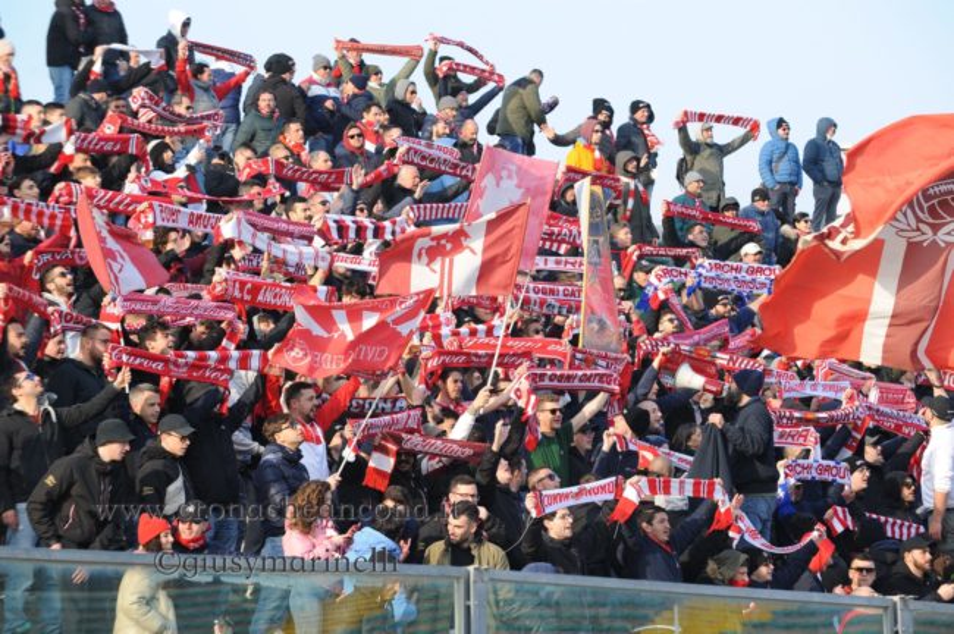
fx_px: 5295
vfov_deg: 6.9
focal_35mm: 200
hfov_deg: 10.3
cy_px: 317
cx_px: 477
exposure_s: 1/640
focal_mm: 200
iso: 1000
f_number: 8
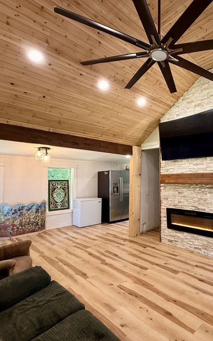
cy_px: 170
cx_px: 172
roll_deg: +0.2
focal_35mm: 20
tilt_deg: +3.1
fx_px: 186
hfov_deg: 55.3
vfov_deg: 85.1
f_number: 2.2
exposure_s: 1/60
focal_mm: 2.22
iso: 200
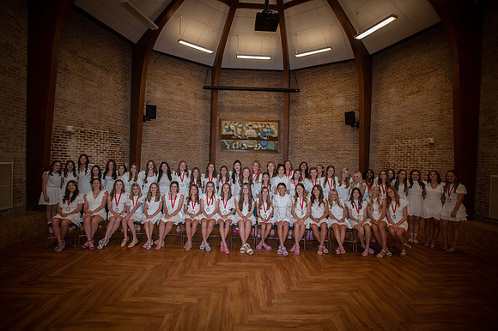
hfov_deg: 93.3
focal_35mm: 17
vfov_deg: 70.4
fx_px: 235
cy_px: 166
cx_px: 249
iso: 2000
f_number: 4.5
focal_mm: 17
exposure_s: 1/200
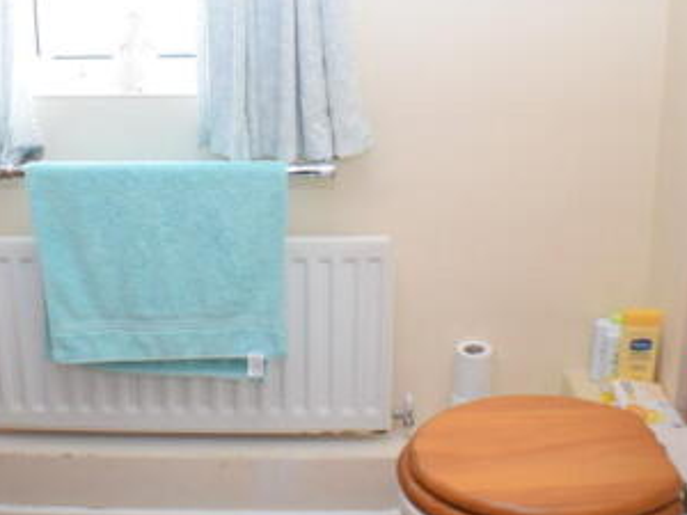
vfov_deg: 23.0
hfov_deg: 30.6
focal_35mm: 63
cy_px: 104
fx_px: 1250
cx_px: 251
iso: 400
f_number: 4
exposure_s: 1/60
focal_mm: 20
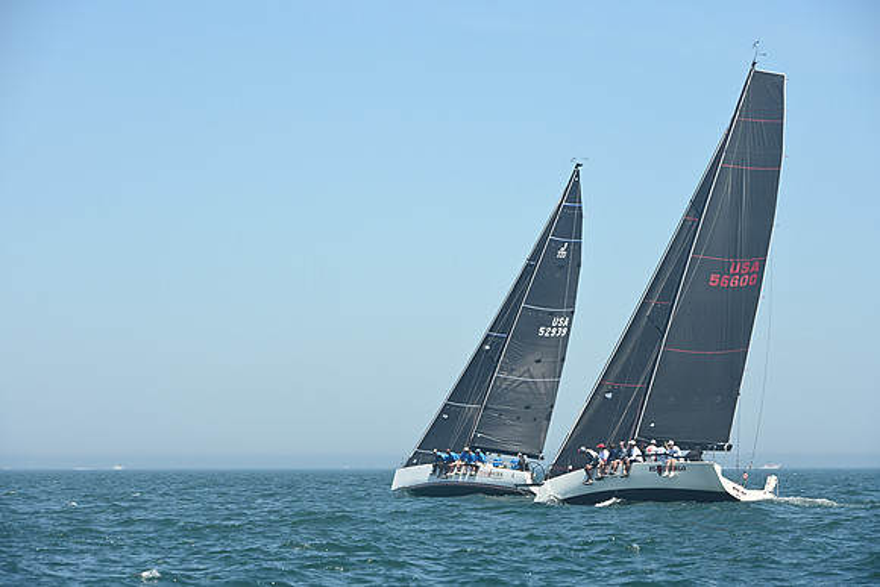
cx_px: 440
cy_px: 294
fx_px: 3178
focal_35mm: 130
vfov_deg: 10.6
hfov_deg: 15.8
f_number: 7.1
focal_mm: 130
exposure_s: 1/1000
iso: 320
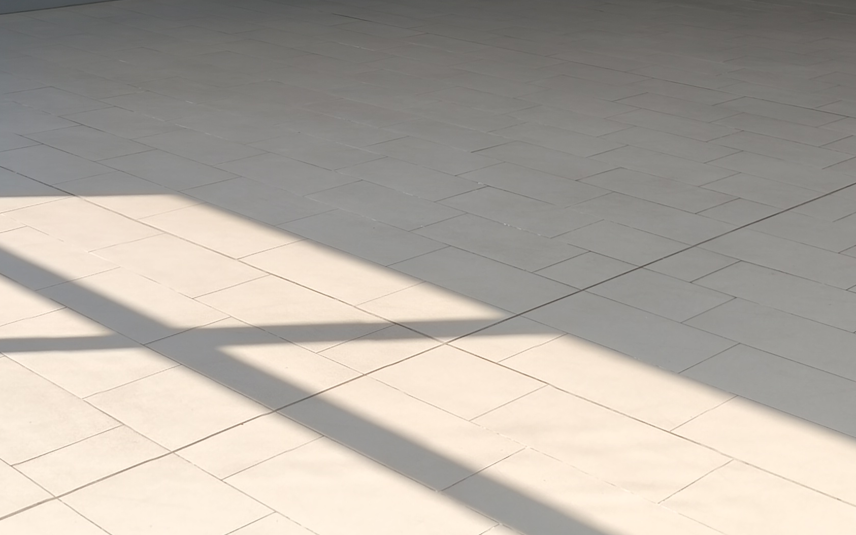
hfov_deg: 34.3
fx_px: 1376
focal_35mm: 59
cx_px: 549
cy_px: -54
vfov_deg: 20.9
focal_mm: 6.06
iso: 50
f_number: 1.7
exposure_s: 1/106
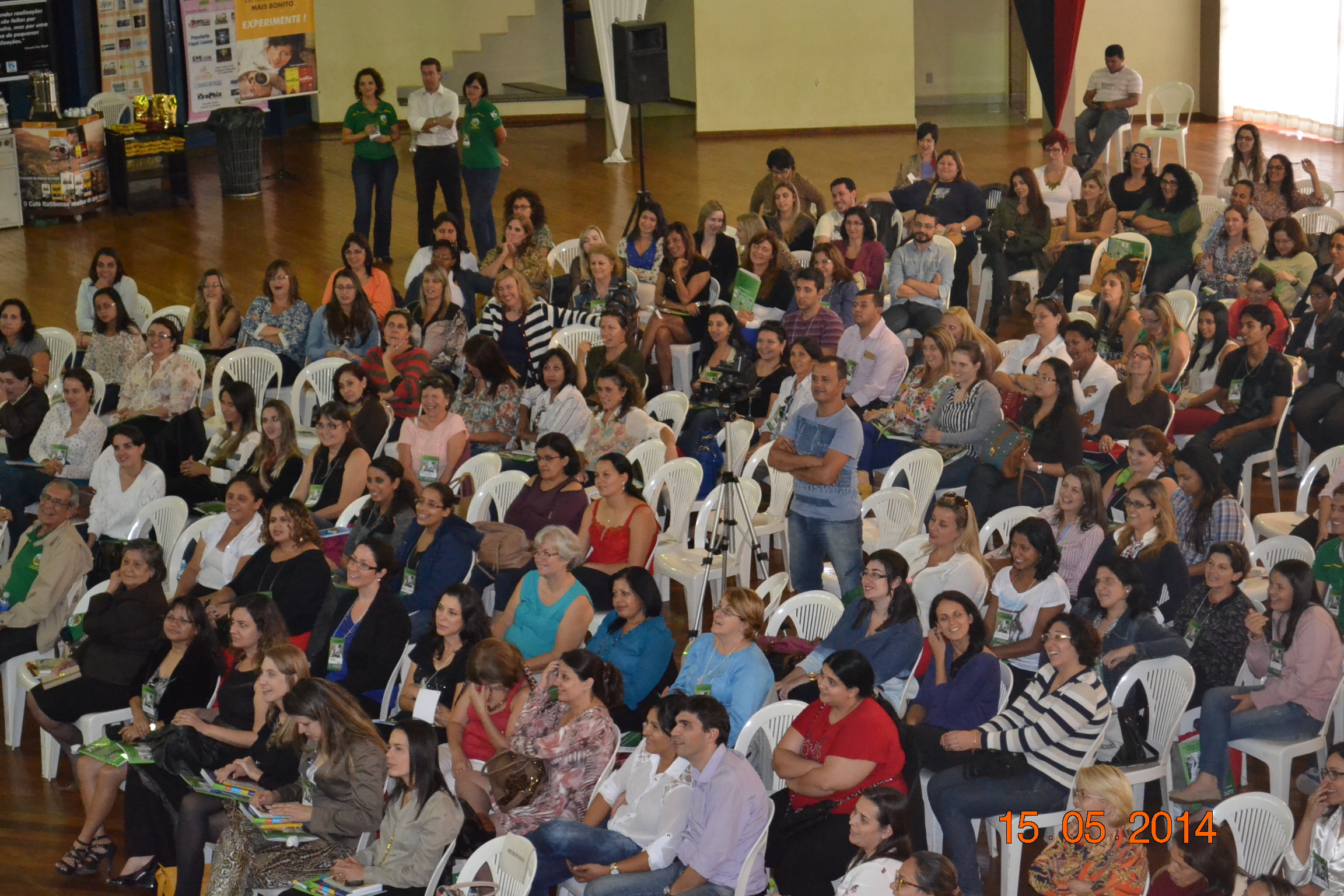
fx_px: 3080
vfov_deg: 16.6
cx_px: 672
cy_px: 448
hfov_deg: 24.6
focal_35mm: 82
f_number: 5.6
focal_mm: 55
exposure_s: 1/60
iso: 3200
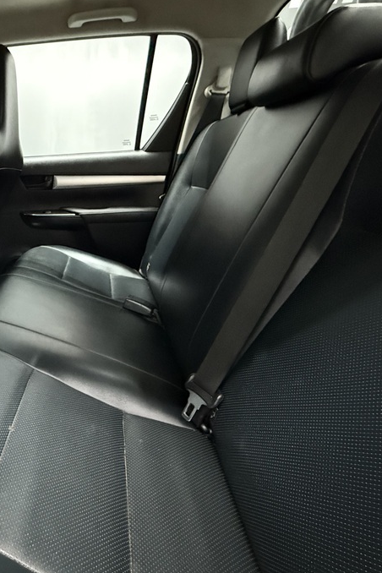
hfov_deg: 49.1
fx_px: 350
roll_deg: -0.9
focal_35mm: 22
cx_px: 19
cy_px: 259
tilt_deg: -15.8
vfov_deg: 78.4
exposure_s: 1/33
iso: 1600
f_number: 2.2
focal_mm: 2.22
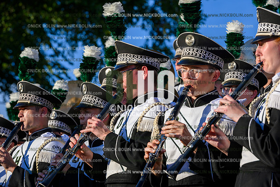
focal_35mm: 165
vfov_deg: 8.3
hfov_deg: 12.4
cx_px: 140
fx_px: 1284
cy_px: 94
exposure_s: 1/640
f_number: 8
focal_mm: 165
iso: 160
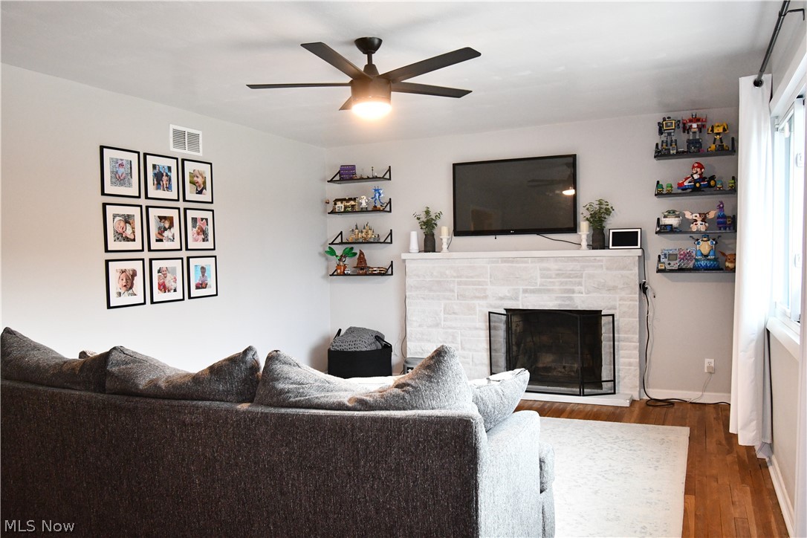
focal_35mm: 30
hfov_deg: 61.9
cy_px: 269
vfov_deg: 43.6
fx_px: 672
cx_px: 404
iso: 2800
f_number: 5.6
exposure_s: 1/30
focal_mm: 20
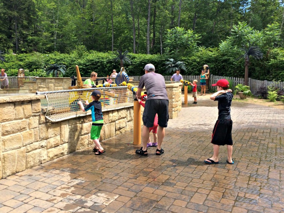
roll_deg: +0.8
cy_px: 106
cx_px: 142
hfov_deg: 61.7
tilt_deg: -4.7
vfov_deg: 48.2
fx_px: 238
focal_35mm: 29
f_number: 2.2
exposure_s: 1/1080
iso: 32
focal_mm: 4.15
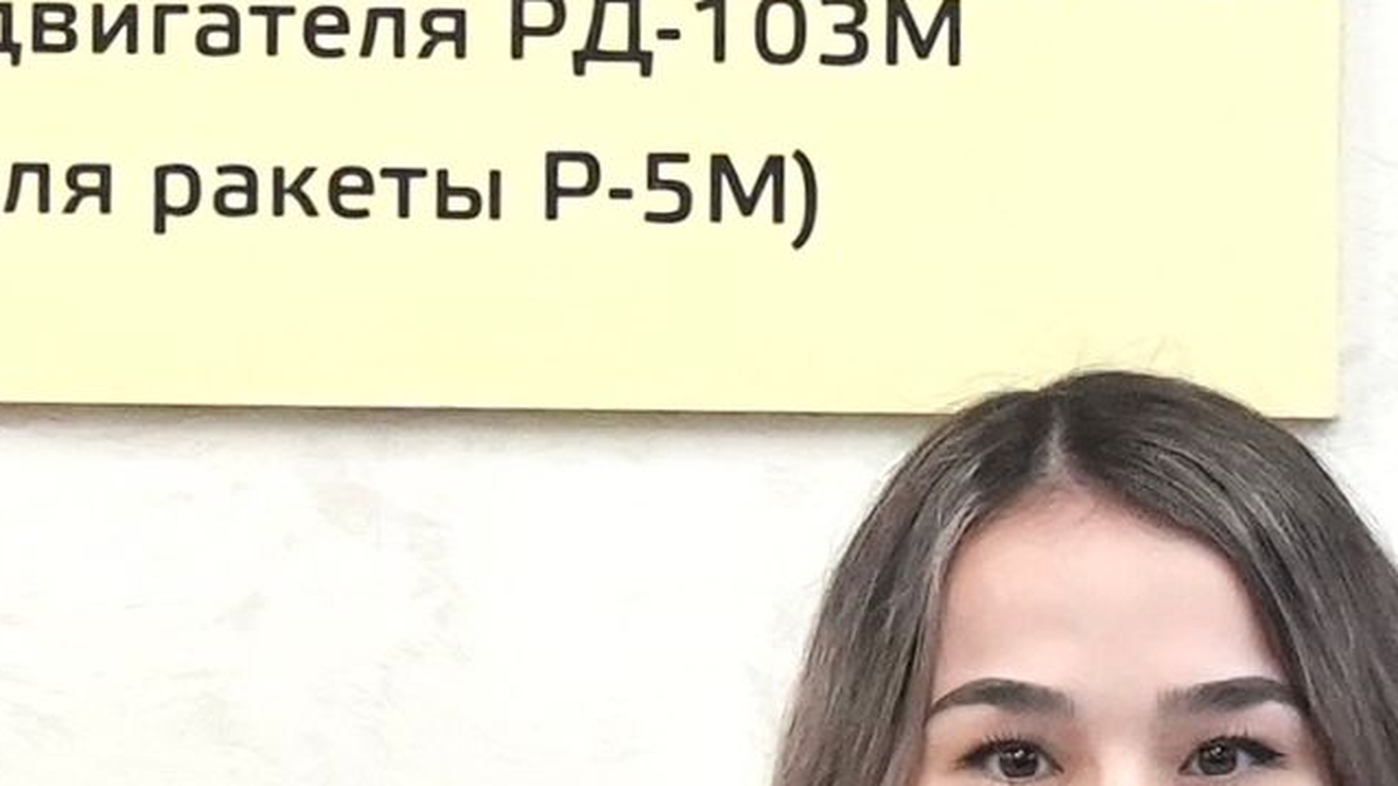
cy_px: 1436
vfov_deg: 4.4
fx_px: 10043
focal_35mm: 271
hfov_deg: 7.9
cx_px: 1412
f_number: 5.6
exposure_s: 1/160
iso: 3200
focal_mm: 34
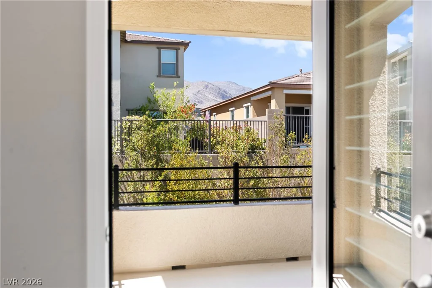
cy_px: 144
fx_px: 432
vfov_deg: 36.9
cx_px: 216
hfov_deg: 53.1
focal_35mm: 36
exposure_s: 1/80
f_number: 2.8
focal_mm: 24
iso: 400
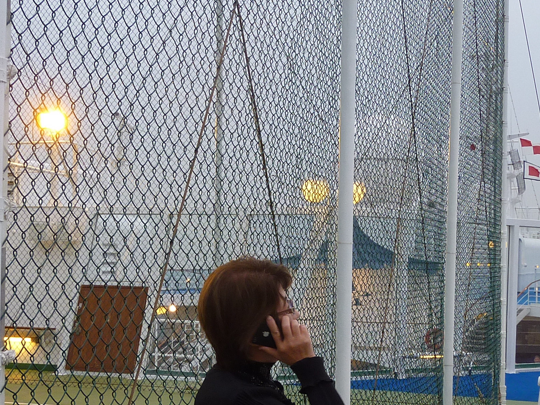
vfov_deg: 21.3
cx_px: 288
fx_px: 1076
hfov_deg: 28.2
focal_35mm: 69
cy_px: 252
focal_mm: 5
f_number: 3.4
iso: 100
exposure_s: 1/30
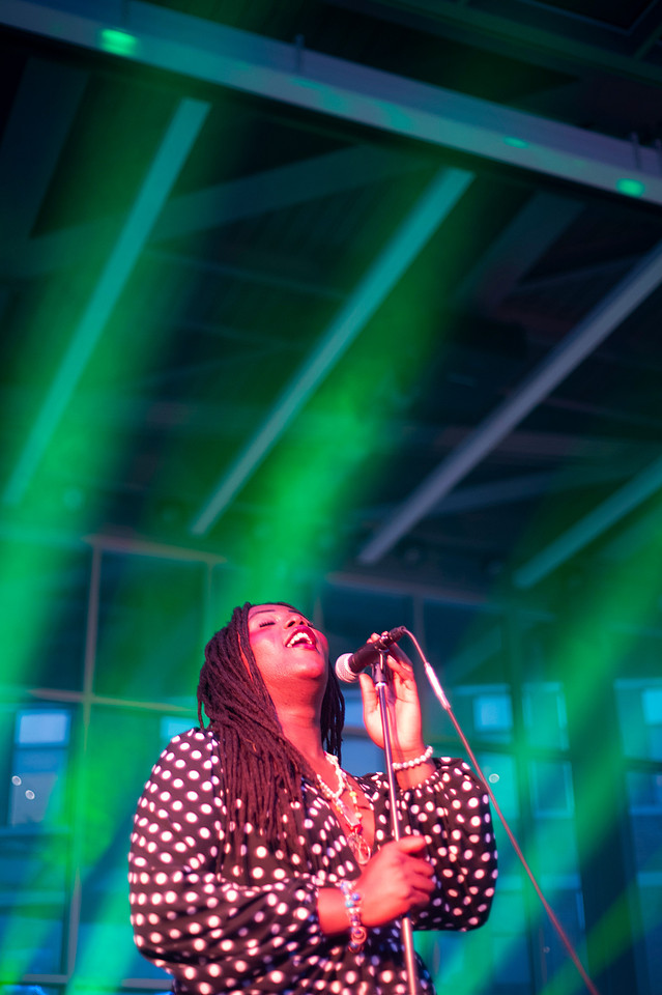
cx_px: 331
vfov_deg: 39.6
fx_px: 1381
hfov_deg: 27.0
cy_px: 498
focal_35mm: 50
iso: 800
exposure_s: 1/100
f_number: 1.8
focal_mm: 50
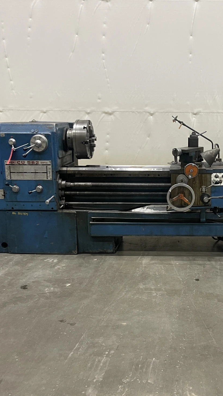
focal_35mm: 37
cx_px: 180
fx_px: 389
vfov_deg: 54.0
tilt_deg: -11.7
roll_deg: -0.6
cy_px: 200
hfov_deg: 31.1
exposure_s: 1/60
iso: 250
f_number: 1.6
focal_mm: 5.1
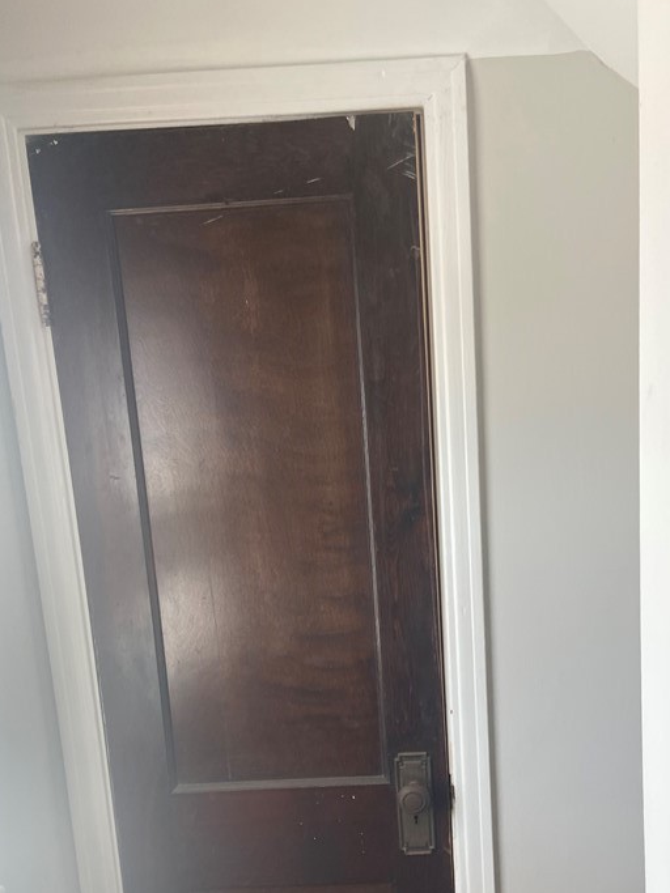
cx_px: 408
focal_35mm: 39
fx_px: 1007
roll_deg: +3.0
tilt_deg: -7.3
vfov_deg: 46.3
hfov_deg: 36.6
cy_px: 658
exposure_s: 1/122
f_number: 1.8
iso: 40
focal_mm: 4.25
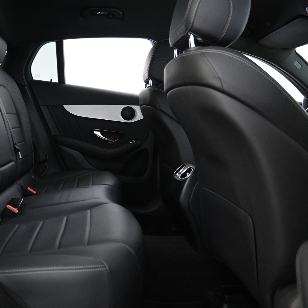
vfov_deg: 52.5
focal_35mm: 31
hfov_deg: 51.2
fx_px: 312
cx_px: 94
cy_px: 154
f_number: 3.5
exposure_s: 1/25
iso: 4500
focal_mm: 16
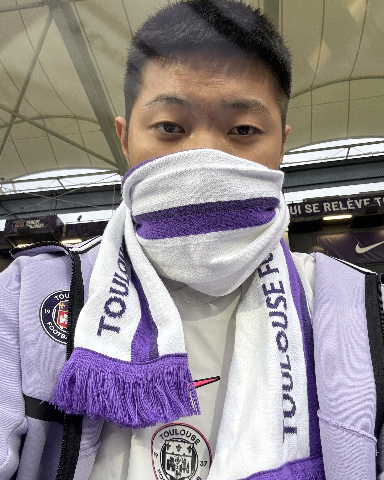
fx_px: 455
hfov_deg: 45.8
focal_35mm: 32
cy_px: 222
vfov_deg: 55.6
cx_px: 192
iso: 80
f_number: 1.9
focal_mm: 2.69
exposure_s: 1/121
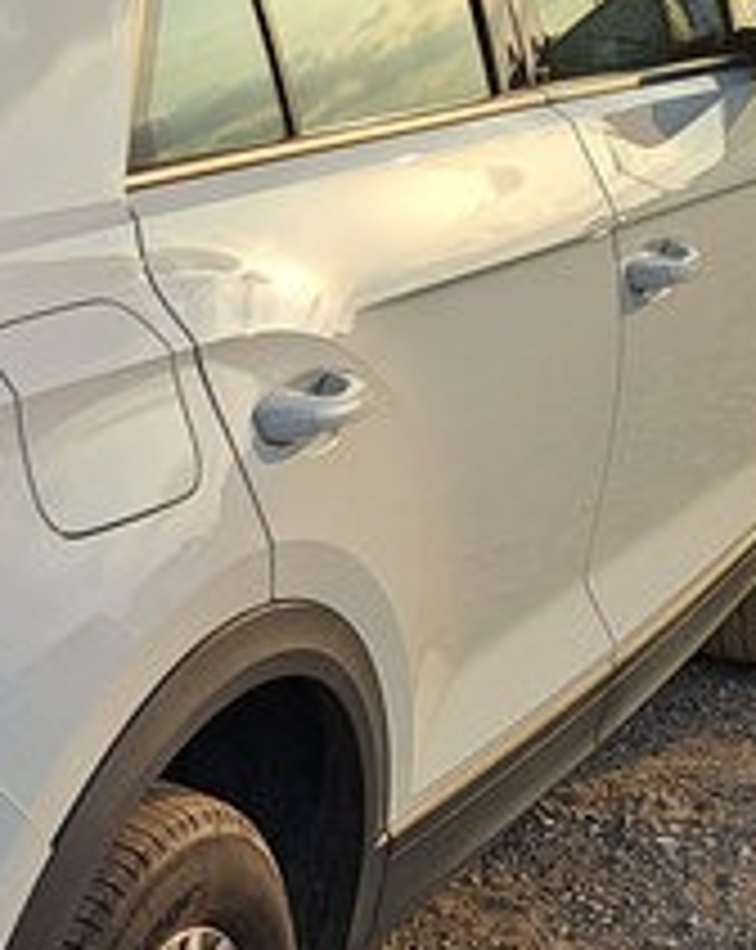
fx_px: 2496
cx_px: -580
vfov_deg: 21.5
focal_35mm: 89
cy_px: 518
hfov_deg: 15.1
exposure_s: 1/694
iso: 50
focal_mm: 5.23
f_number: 1.8
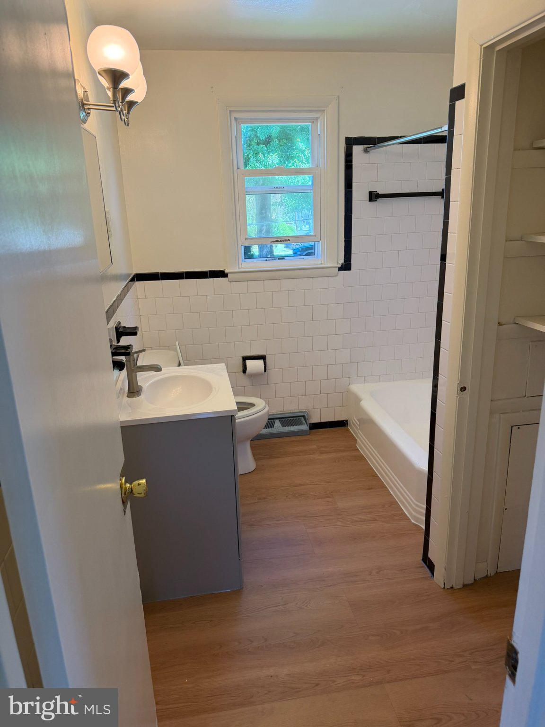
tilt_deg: -16.9
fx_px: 504
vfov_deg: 71.6
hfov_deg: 56.8
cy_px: 364
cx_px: 272
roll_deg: +2.2
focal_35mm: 24
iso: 160
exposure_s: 1/147
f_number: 1.78
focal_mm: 6.76
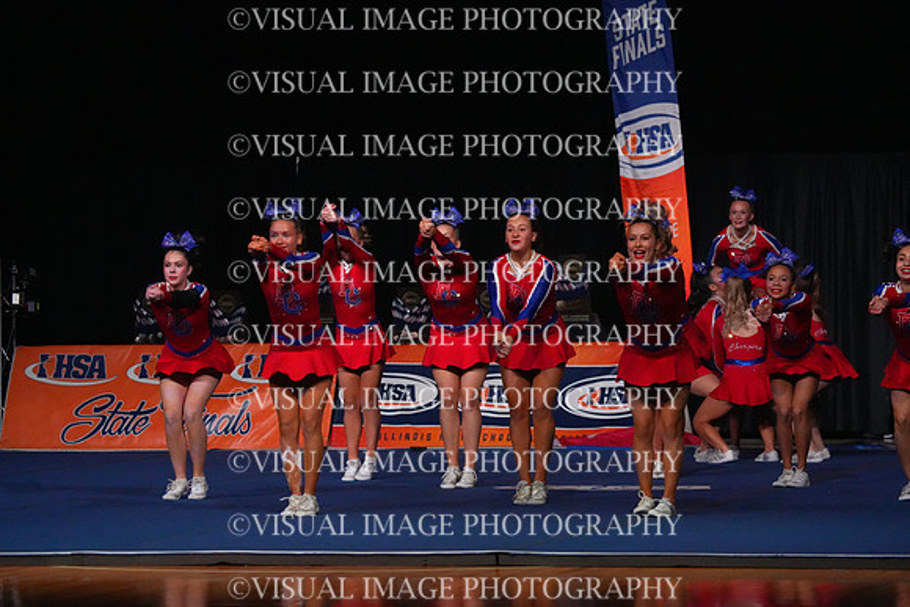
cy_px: 304
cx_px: 455
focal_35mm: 170
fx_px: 4298
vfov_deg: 8.1
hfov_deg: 12.1
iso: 16000
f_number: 5.6
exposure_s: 1/1250
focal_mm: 170
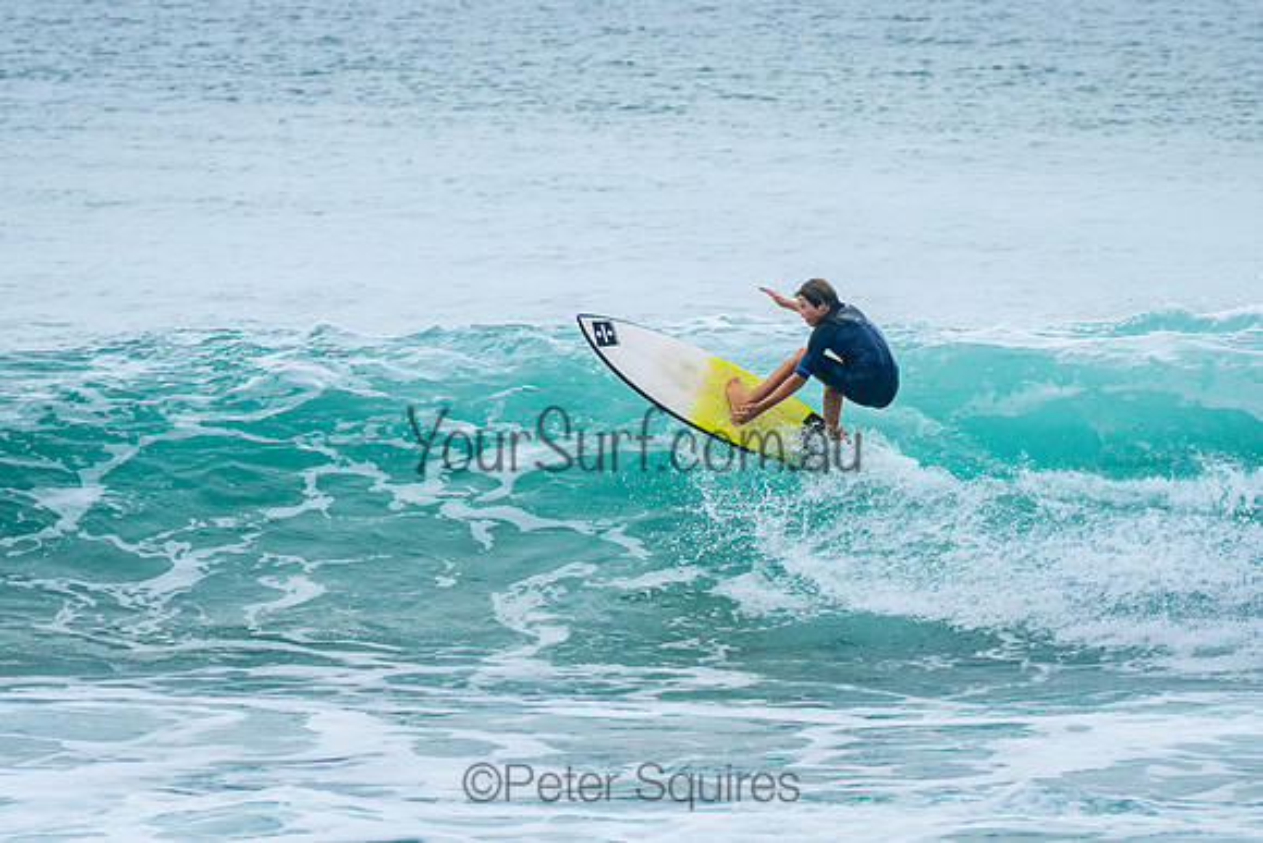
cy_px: 416
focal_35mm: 550
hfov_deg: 3.7
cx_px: 762
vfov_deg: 2.5
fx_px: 19311
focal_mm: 400
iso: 500
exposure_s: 1/2000
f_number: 10
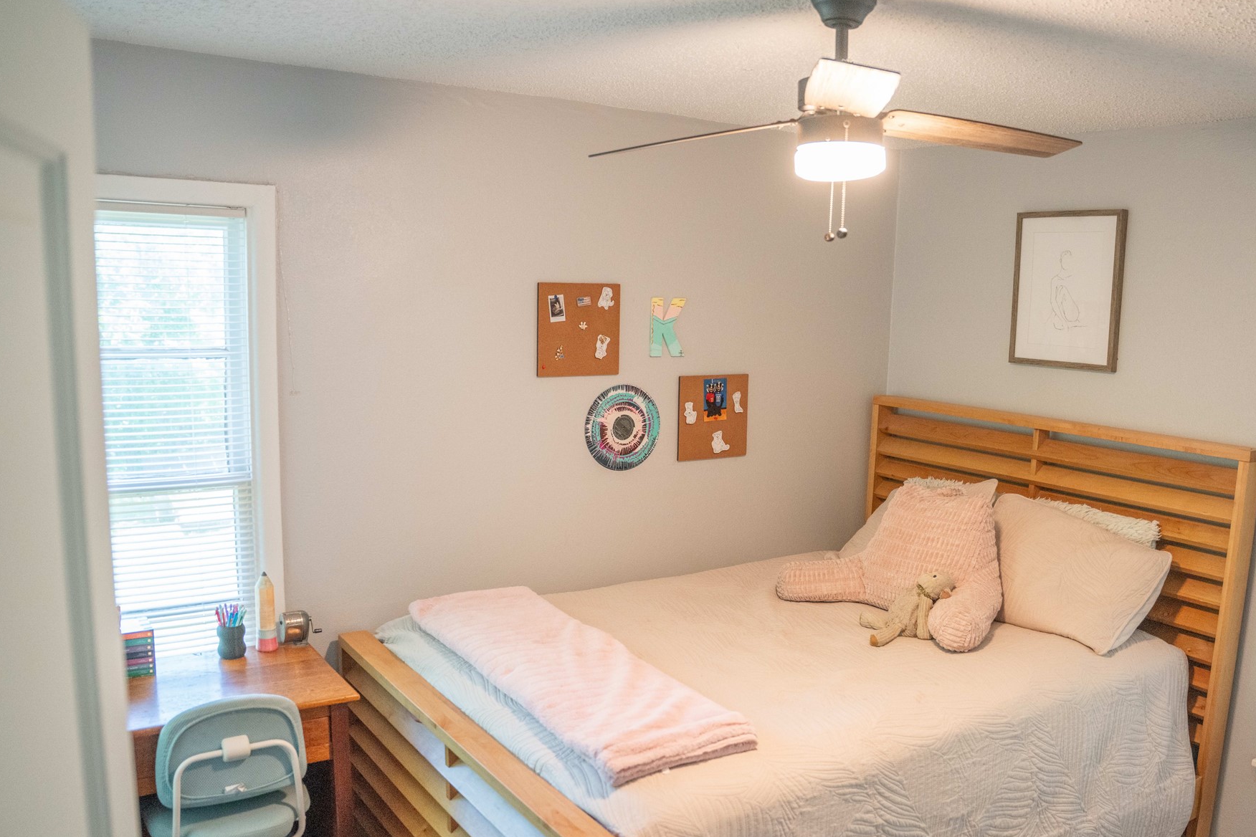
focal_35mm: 31
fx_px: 1086
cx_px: 729
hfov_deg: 59.8
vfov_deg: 42.1
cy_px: 475
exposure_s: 1/100
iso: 3200
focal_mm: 25.1
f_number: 2.8
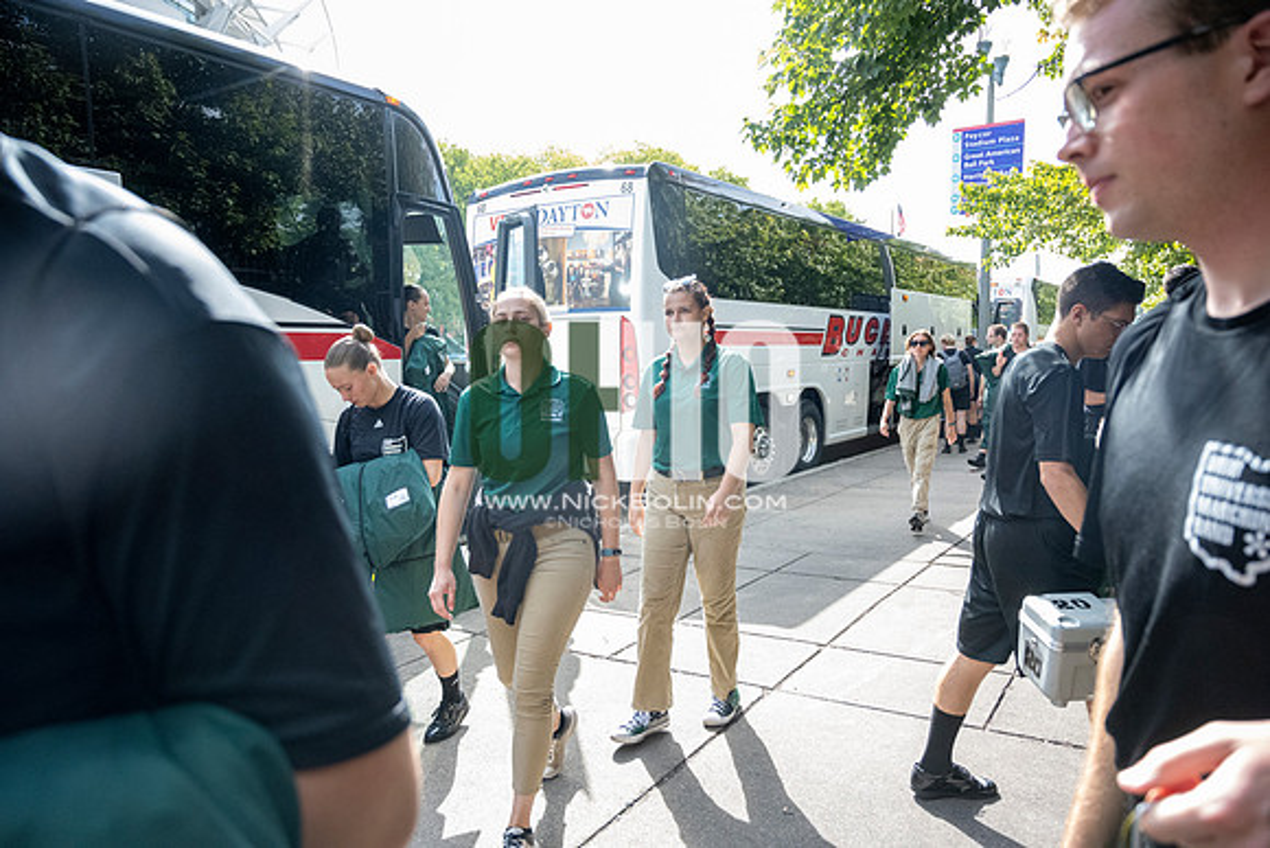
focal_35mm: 24
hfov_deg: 73.7
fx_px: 847
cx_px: 635
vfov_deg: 53.2
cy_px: 424
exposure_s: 1/3200
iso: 3200
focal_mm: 24
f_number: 4
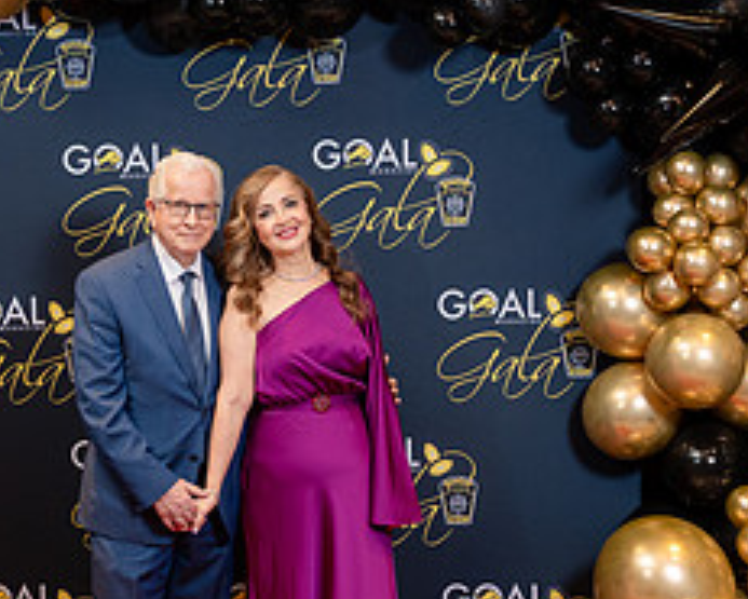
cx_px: 191
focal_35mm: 69
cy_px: 314
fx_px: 1528
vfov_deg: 22.2
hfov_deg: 27.1
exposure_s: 1/125
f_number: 3.2
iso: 1000
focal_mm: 28
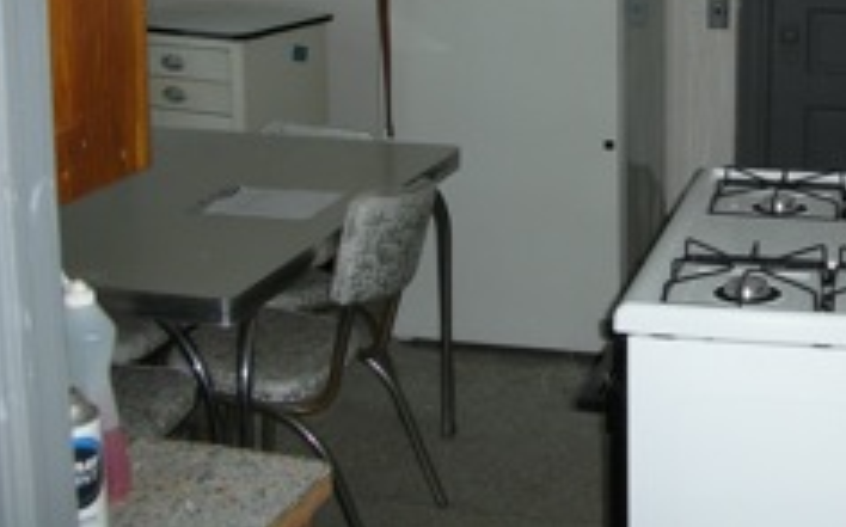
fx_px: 1451
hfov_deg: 31.8
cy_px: -4
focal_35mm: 63
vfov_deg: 19.9
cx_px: 656
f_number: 2.8
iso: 88
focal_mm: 5.8
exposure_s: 1/60
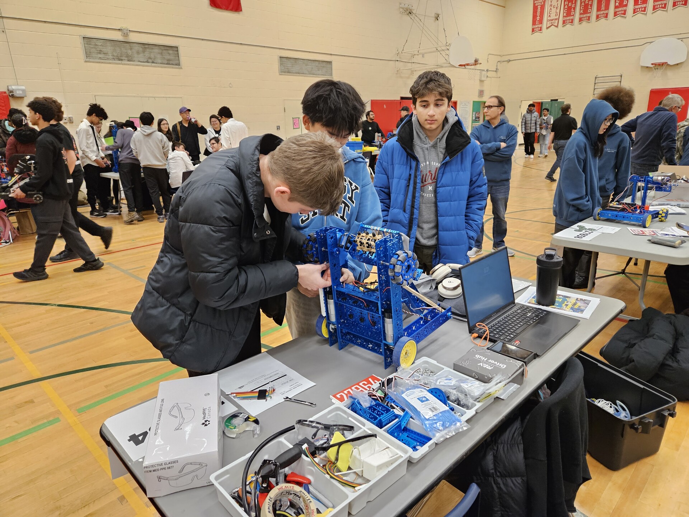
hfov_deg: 73.9
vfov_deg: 58.9
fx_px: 458
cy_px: 258
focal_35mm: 23
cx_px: 344
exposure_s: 1/120
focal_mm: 5.4
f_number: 1.8
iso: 1000
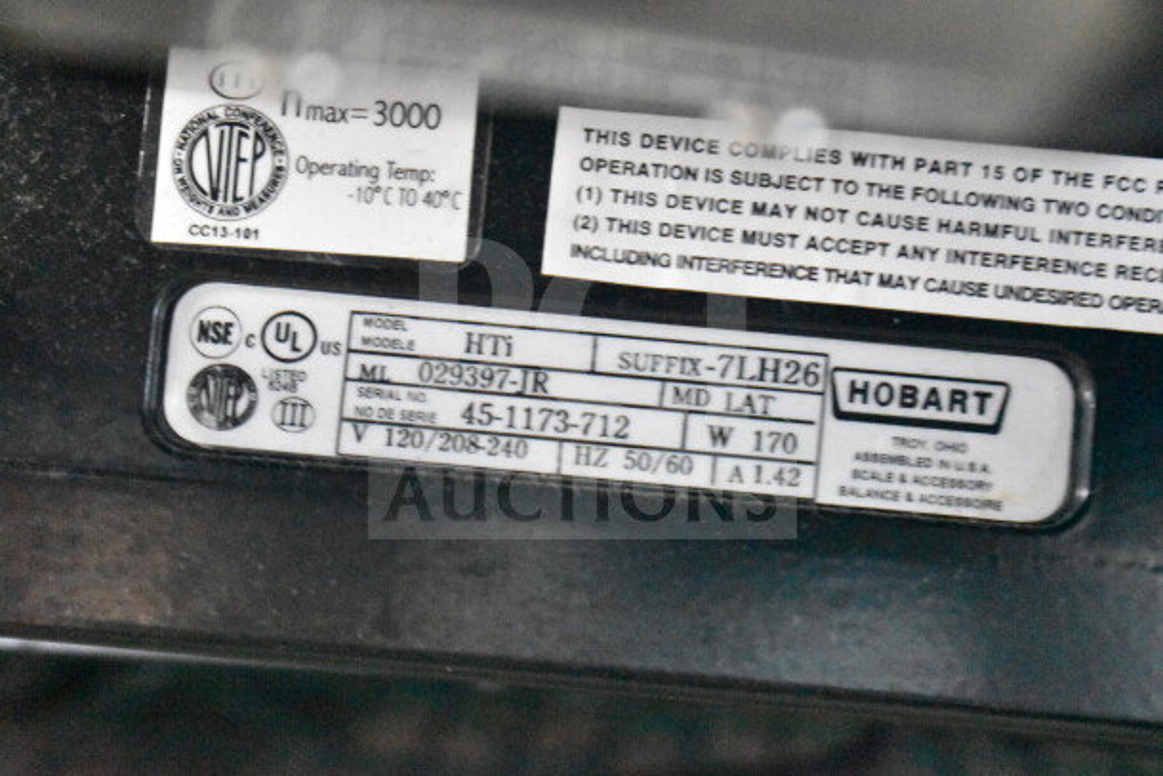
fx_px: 2666
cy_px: 388
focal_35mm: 82
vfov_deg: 16.6
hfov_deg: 24.6
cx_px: 582
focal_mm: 55
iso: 25600
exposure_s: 1/30
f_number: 5.6
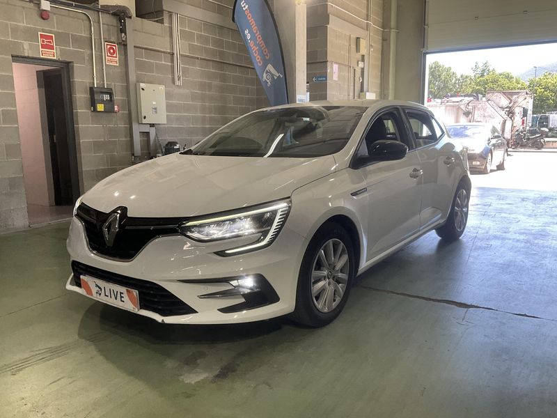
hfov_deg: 61.7
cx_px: 278
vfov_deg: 48.2
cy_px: 209
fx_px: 467
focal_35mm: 29
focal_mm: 3
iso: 32
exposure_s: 1/100
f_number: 1.8
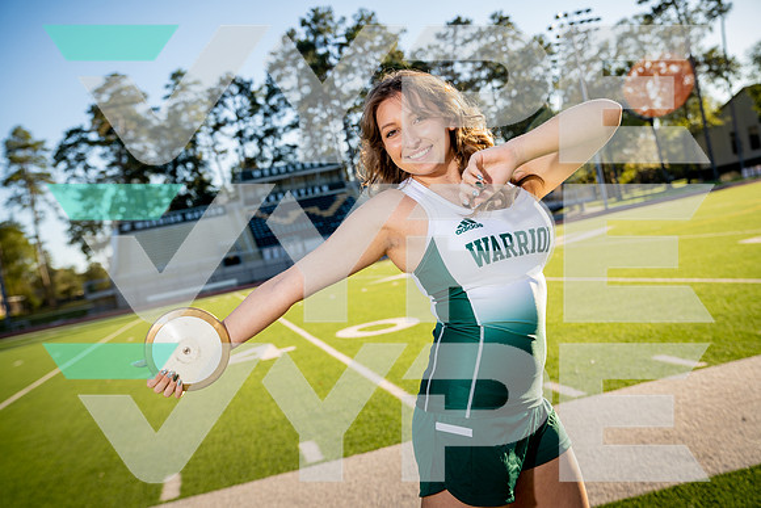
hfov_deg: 48.4
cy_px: 254
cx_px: 380
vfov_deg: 33.4
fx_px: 846
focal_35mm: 40
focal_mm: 40
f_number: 4
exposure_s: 1/250
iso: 100
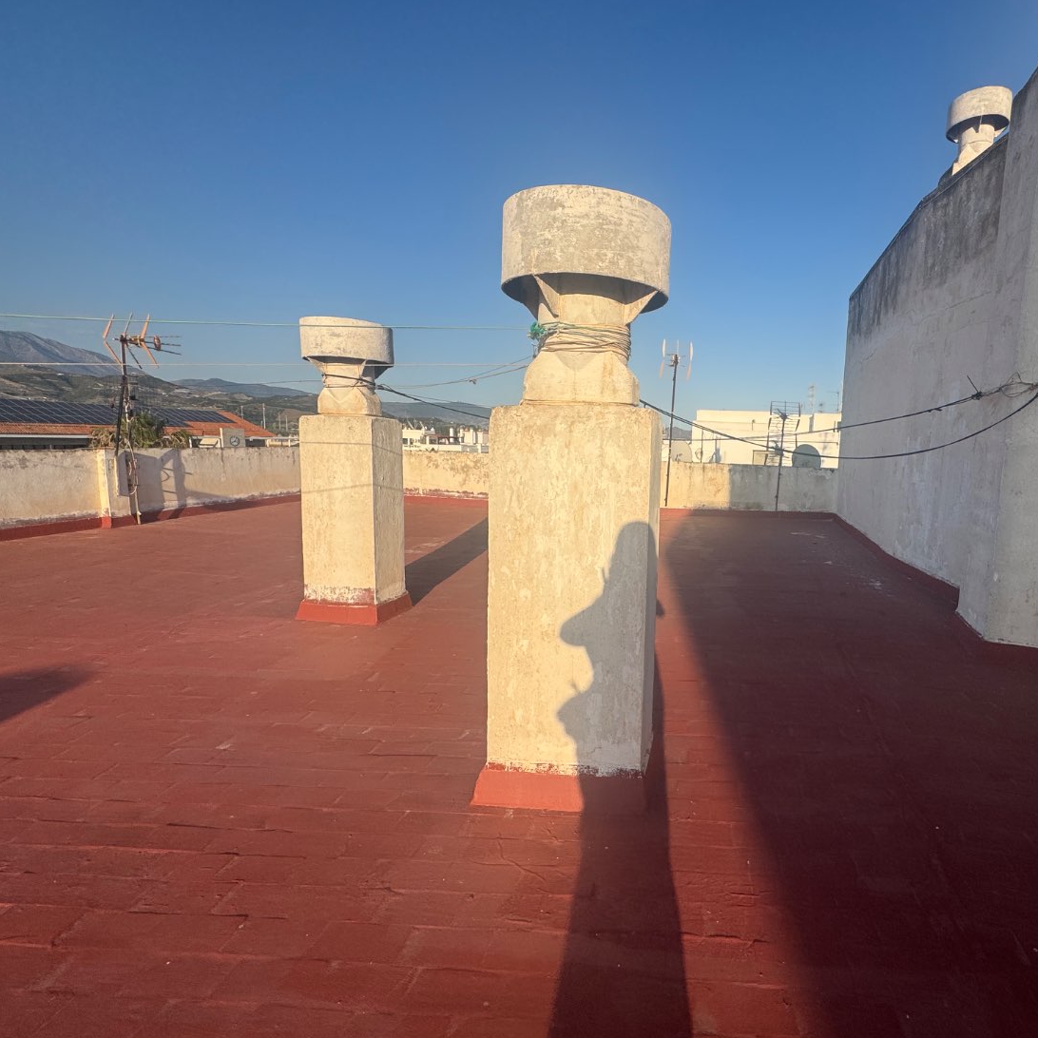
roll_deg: -0.9
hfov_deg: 82.2
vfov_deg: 84.0
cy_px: 517
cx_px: 654
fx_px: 577
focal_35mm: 17
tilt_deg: -6.9
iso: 50
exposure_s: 1/2770
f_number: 2.2
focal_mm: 2.22
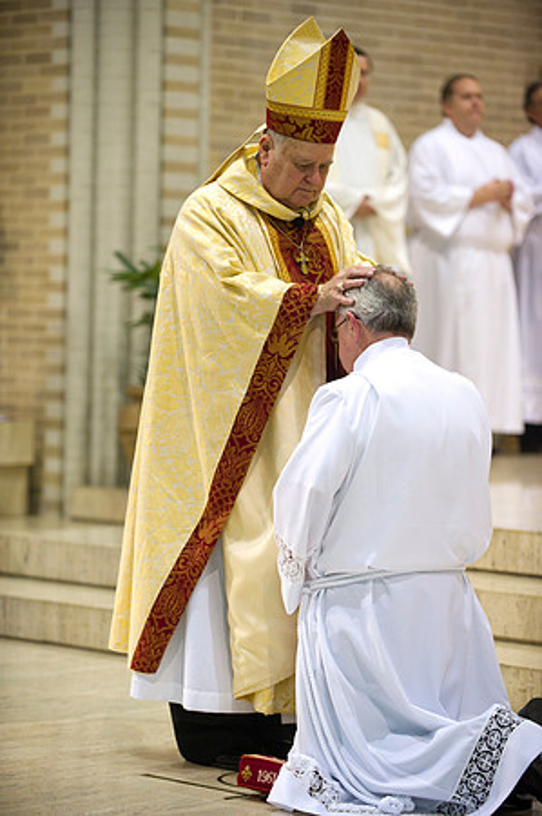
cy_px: 408
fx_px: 2716
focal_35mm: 120
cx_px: 271
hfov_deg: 11.4
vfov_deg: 17.1
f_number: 2.8
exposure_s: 1/160
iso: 2000
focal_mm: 120
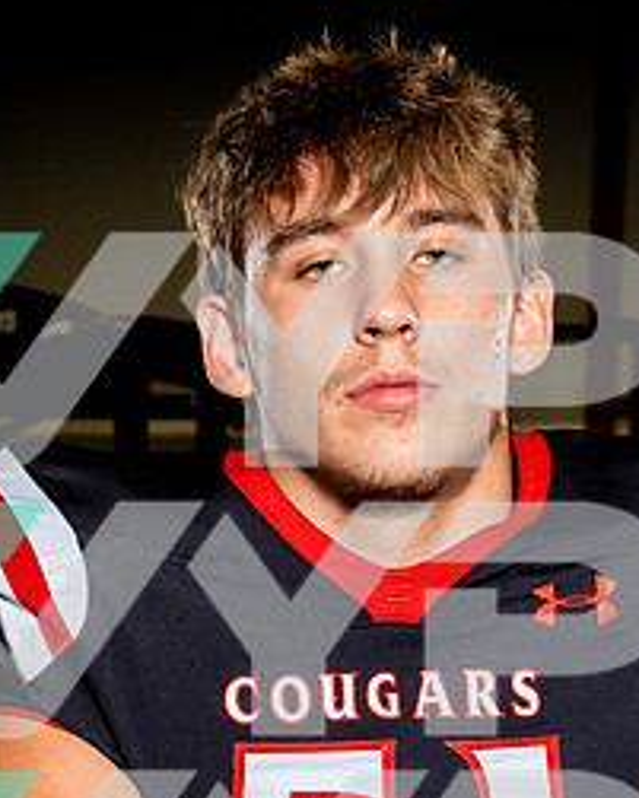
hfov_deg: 8.8
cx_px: 119
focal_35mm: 175
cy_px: 681
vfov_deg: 11.0
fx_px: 4134
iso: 1600
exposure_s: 1/250
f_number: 8
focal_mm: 62
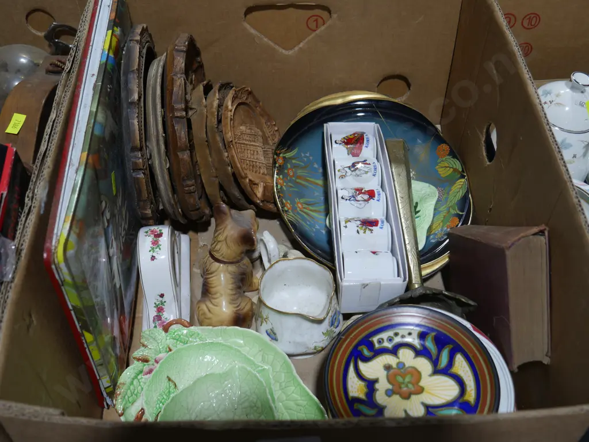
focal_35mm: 42
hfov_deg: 44.8
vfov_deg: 34.4
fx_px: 715
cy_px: 221
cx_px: 294
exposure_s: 1/80
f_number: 4.6
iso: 200
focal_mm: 21
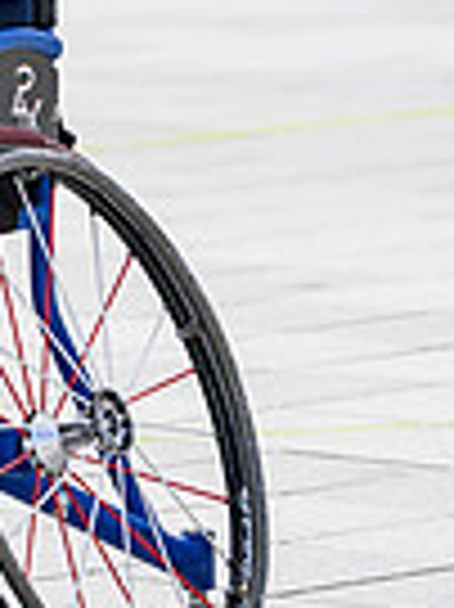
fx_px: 9143
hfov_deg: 2.8
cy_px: -162
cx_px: -734
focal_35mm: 522
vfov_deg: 3.8
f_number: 3.5
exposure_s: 1/3200
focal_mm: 115
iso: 400
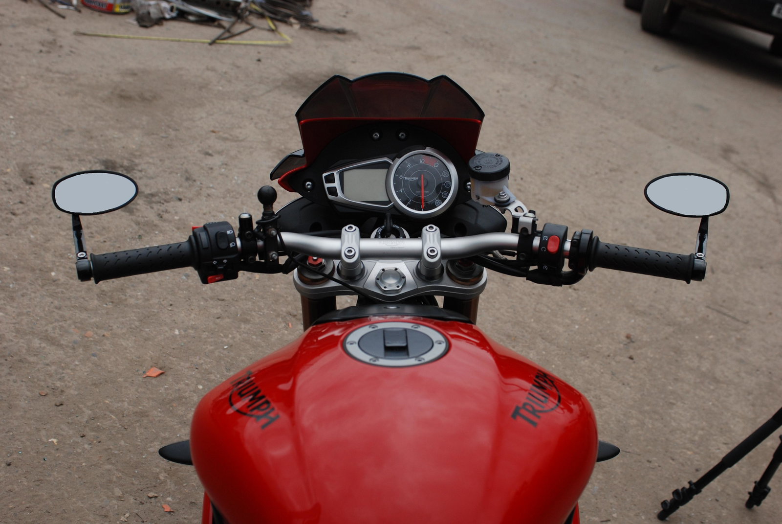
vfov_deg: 32.0
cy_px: 262
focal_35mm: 42
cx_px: 391
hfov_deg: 46.3
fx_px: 913
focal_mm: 28
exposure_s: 1/125
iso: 250
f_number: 5
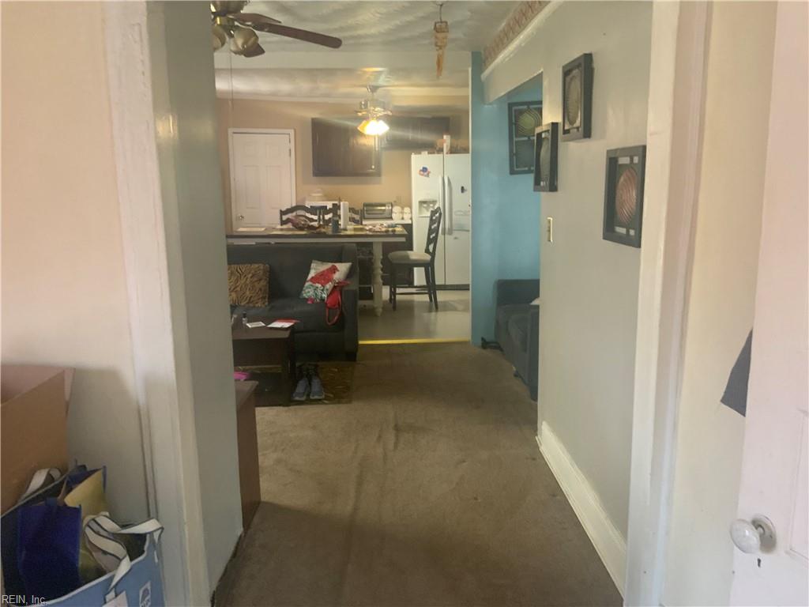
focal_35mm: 29
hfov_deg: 61.7
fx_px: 678
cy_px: 304
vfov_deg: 48.2
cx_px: 404
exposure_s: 1/40
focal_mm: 3
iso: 160
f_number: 1.8
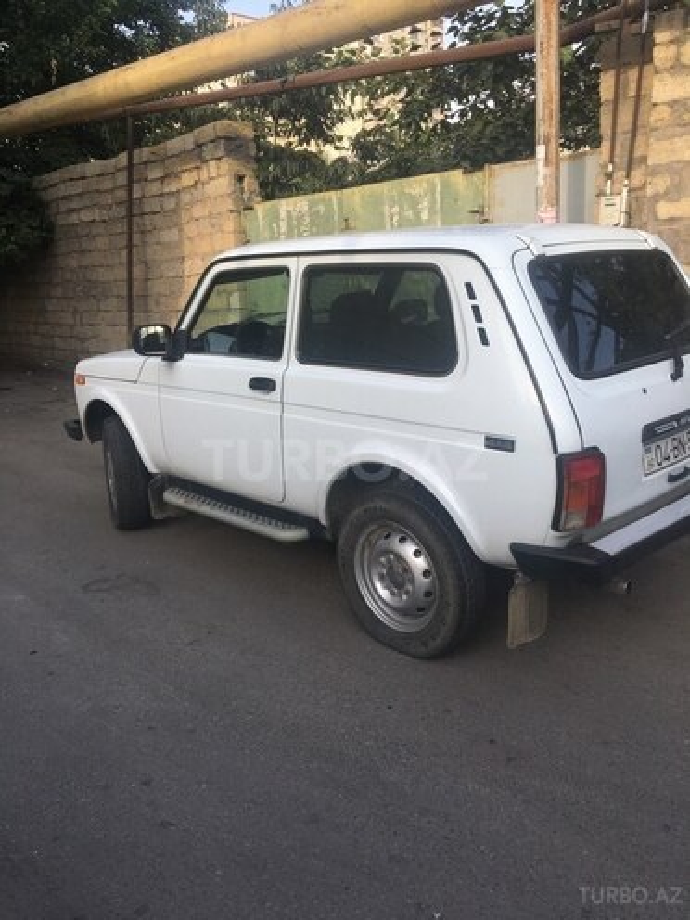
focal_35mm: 29
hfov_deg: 48.2
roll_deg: +2.5
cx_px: 345
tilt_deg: -12.4
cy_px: 460
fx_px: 771
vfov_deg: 61.7
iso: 25
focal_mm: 4.15
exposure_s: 1/635
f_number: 2.2
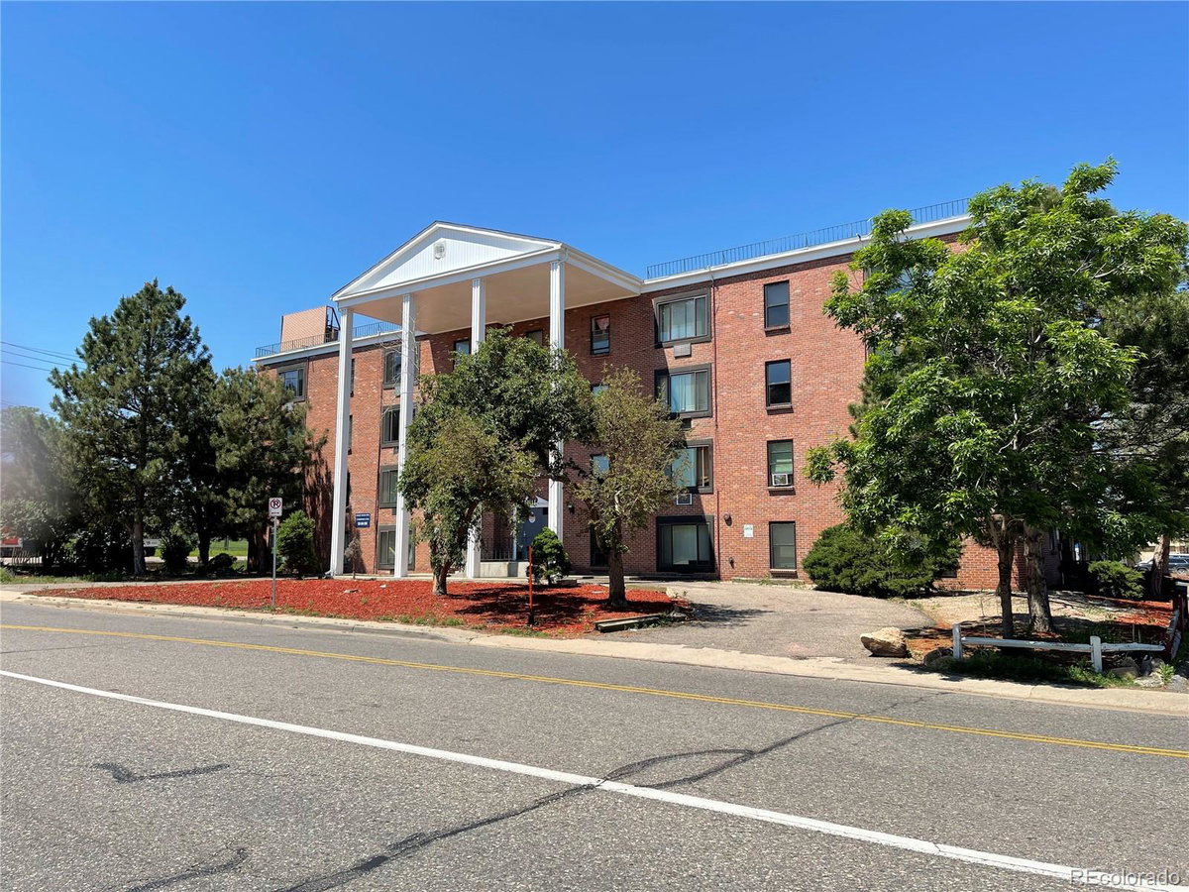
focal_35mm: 26
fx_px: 893
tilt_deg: +7.2
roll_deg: -0.4
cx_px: 594
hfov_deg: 67.3
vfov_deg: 53.1
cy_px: 446
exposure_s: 1/2387
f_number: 1.6
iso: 32
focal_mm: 5.1
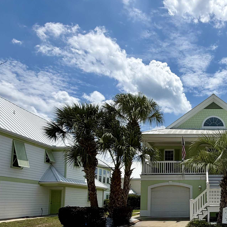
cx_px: 211
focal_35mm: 30
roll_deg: -0.2
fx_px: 223
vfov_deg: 51.0
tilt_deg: +4.6
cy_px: 179
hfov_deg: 47.6
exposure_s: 1/1961
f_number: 2.2
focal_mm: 2.22
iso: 20
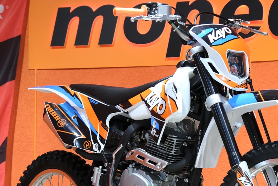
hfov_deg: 14.9
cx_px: 160
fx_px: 1066
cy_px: 157
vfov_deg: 9.9
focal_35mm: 138
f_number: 4
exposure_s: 1/60
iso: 1250
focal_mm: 44.7
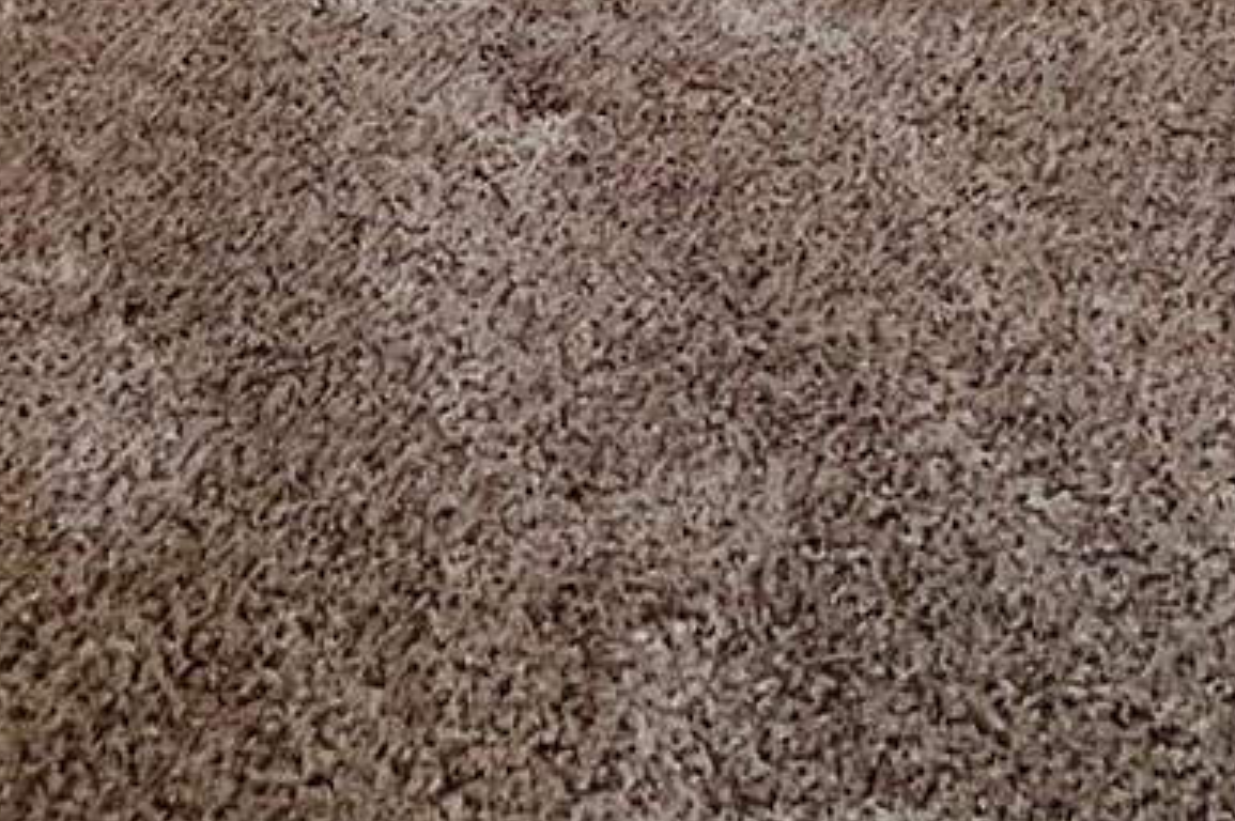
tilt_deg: -4.5
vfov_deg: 12.8
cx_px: 359
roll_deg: -0.4
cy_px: -1325
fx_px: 2468
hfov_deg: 27.8
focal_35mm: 72
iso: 320
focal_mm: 1.57
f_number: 1.8
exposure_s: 1/60
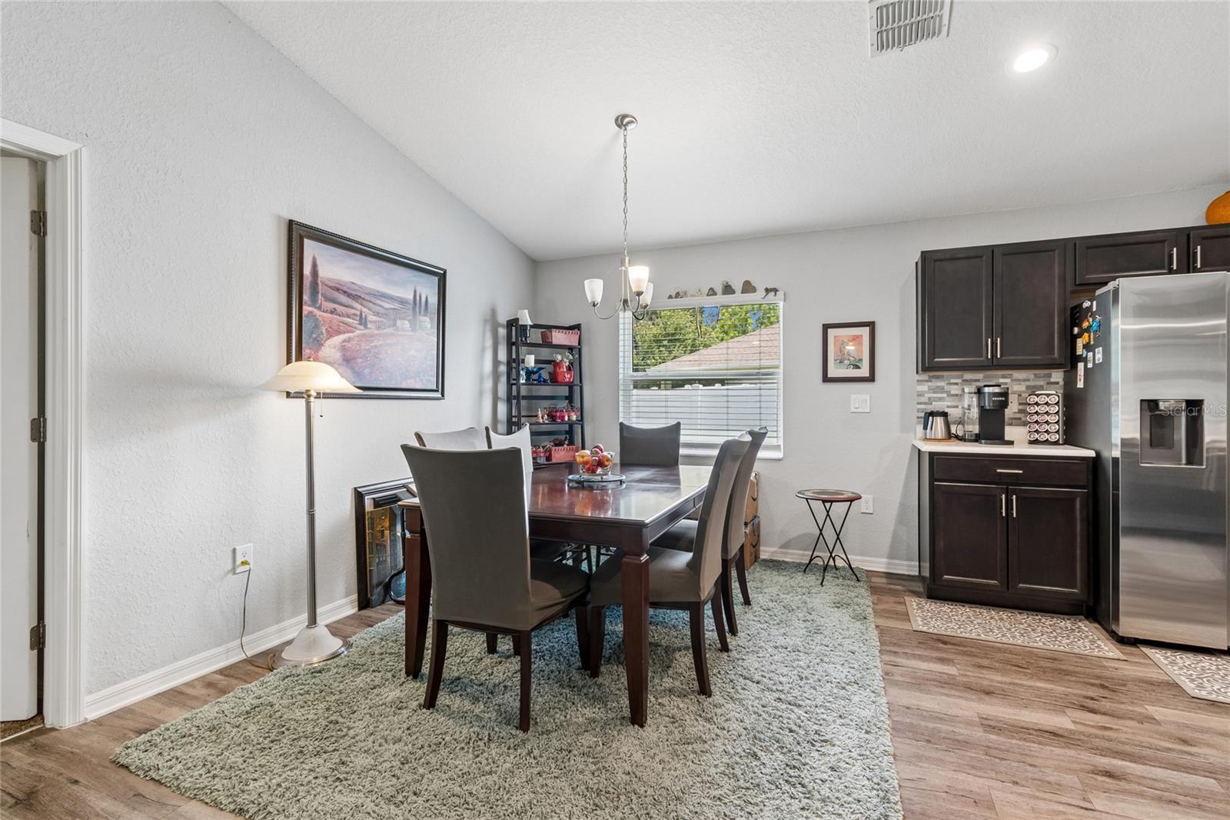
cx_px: 615
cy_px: 410
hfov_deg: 100.4
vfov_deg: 77.3
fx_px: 512
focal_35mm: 15
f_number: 7.1
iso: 100
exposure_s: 1/8
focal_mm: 10
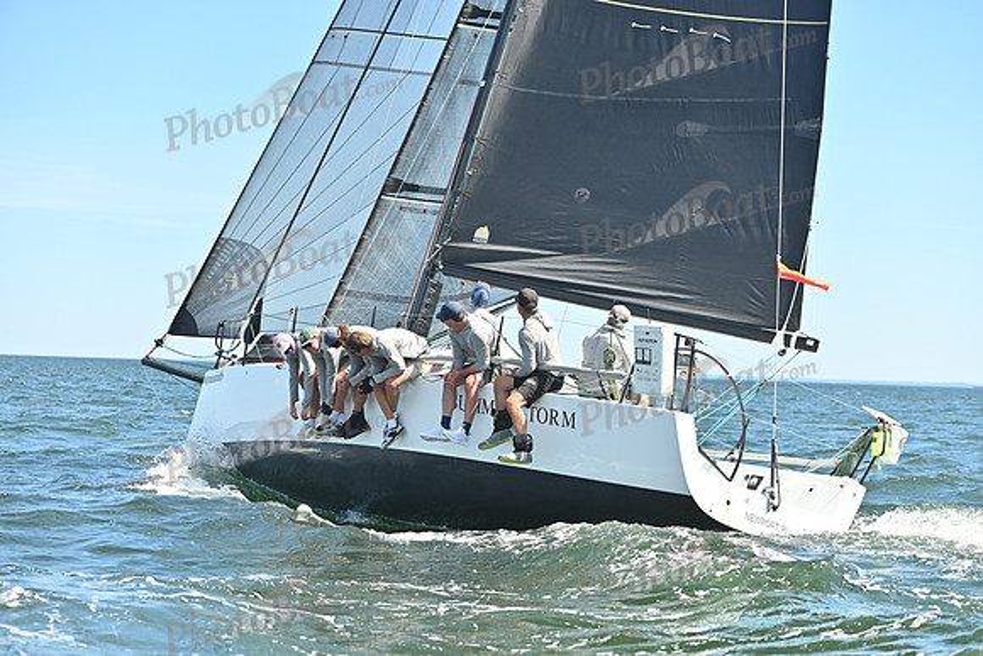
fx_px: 2048
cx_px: 492
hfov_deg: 27.0
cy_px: 328
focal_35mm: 75
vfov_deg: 18.2
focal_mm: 75
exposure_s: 1/1600
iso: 250
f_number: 5
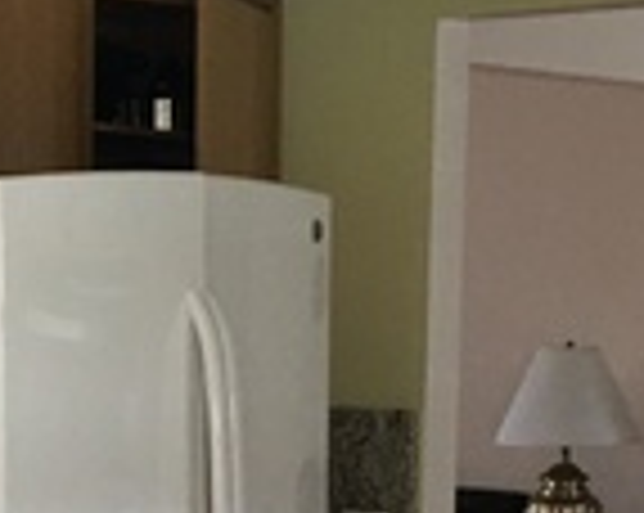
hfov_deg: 14.5
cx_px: 133
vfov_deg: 11.3
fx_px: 2512
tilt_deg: -9.6
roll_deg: -0.4
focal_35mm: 132
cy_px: 684
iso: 80
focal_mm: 4.15
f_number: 2.2
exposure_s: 1/30
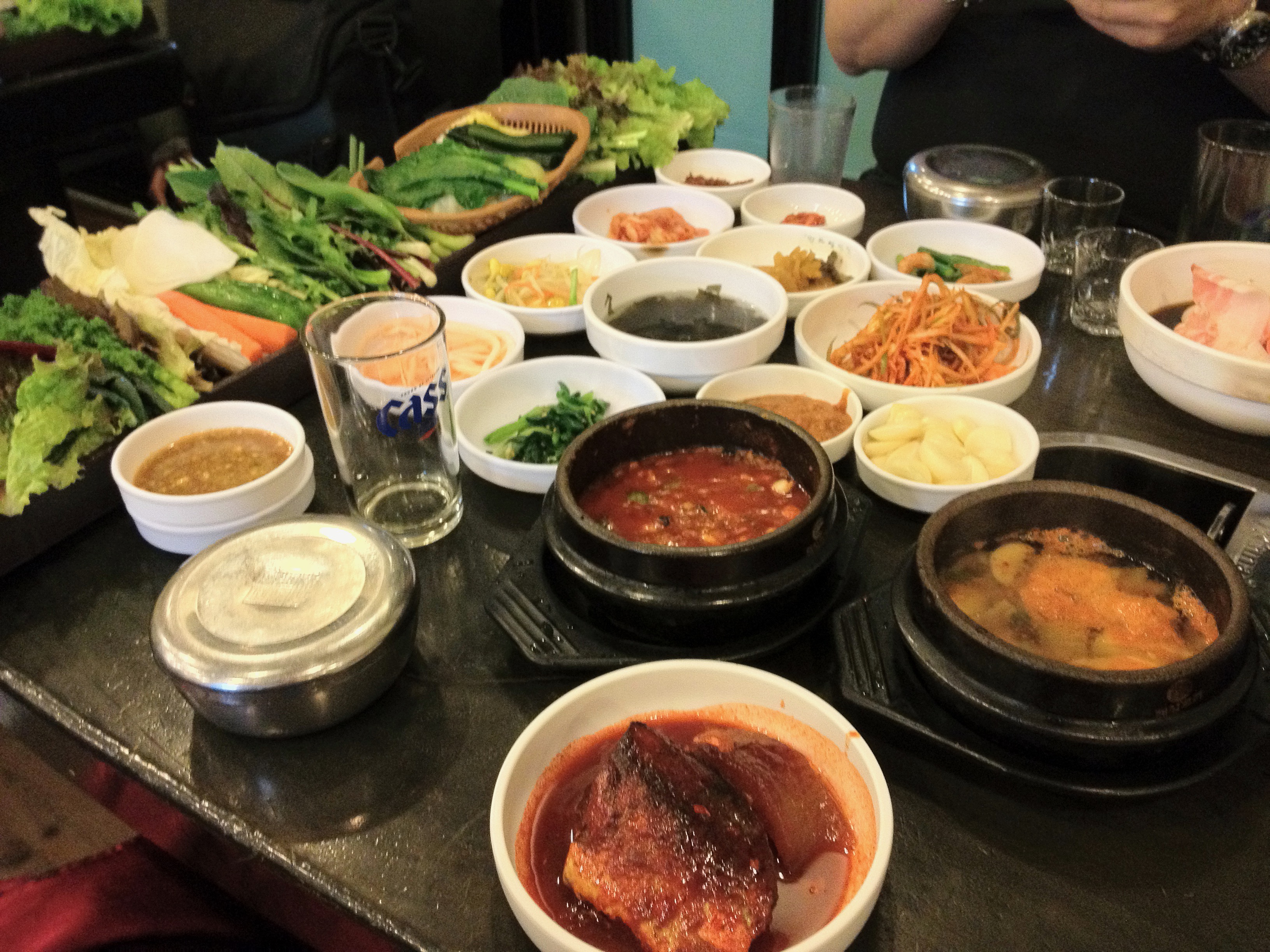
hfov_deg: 52.6
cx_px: 635
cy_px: 476
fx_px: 1284
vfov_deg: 40.7
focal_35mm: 35
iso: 400
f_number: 2.4
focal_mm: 4.28
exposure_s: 1/20
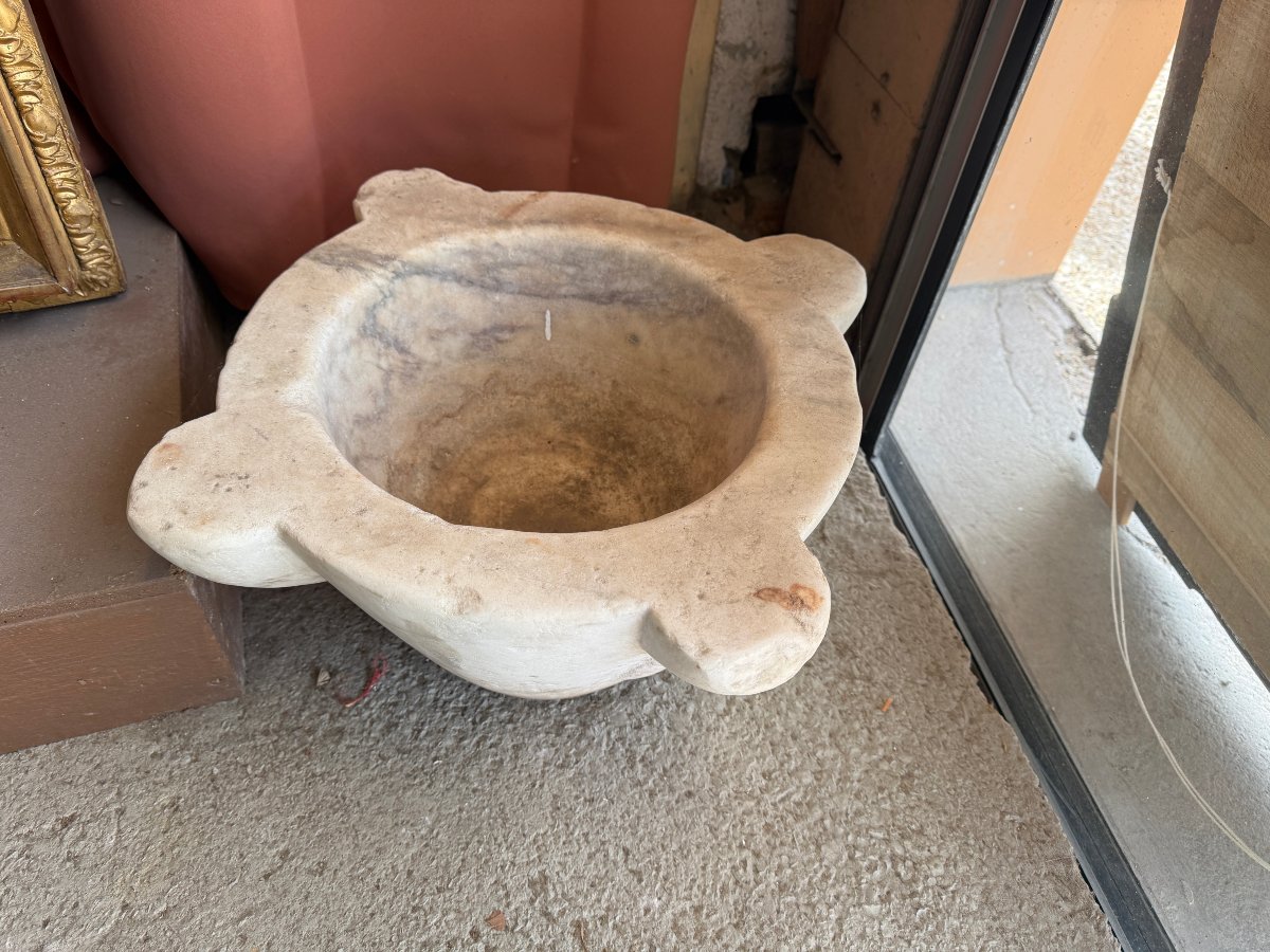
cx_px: 635
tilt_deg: -46.8
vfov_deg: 56.8
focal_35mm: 24
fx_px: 881
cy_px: 476
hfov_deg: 71.6
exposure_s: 1/200
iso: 100
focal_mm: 6.76
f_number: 1.78
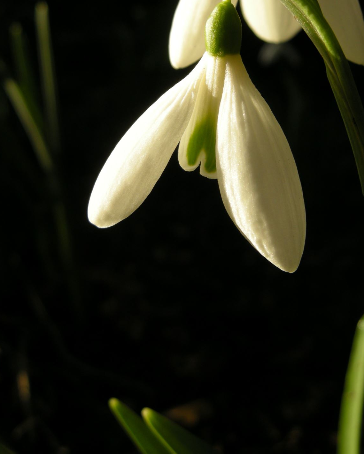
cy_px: 140
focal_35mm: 48
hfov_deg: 31.4
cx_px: 196
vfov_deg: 38.2
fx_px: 646
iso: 64
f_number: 4.3
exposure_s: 1/188
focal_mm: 7.5
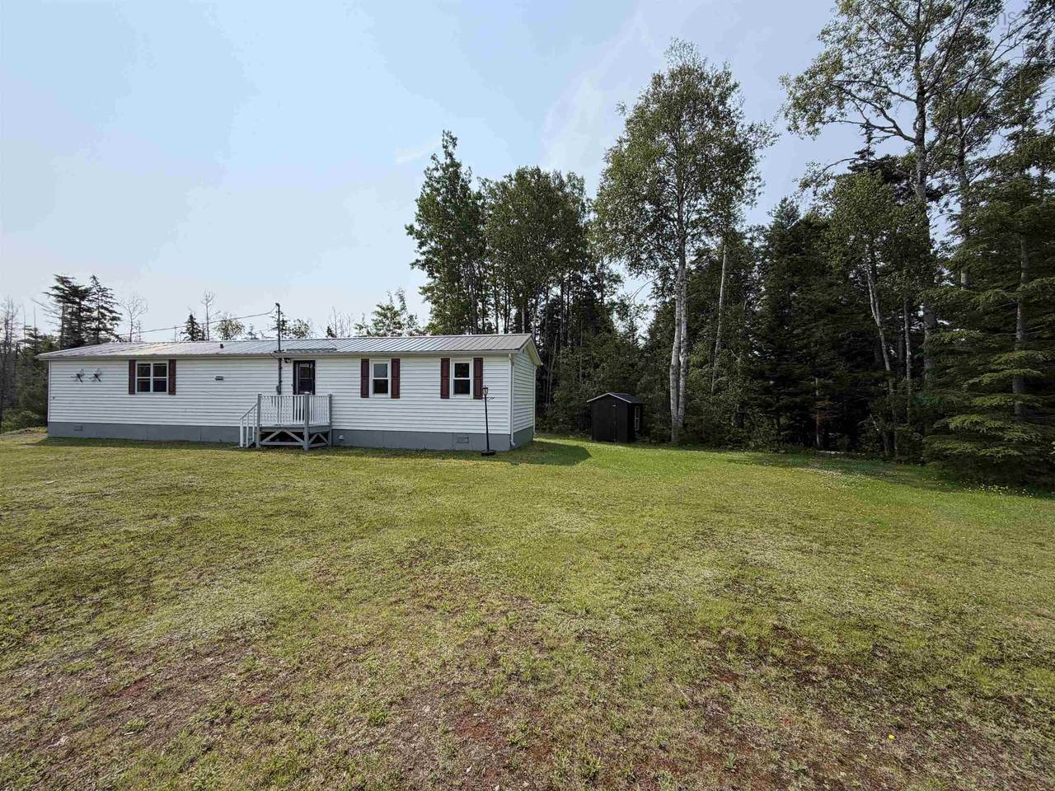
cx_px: 528
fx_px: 427
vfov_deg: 85.7
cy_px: 396
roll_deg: +0.0
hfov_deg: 102.1
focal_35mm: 14
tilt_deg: +1.0
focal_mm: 2.22
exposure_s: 1/1368
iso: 20
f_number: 2.2
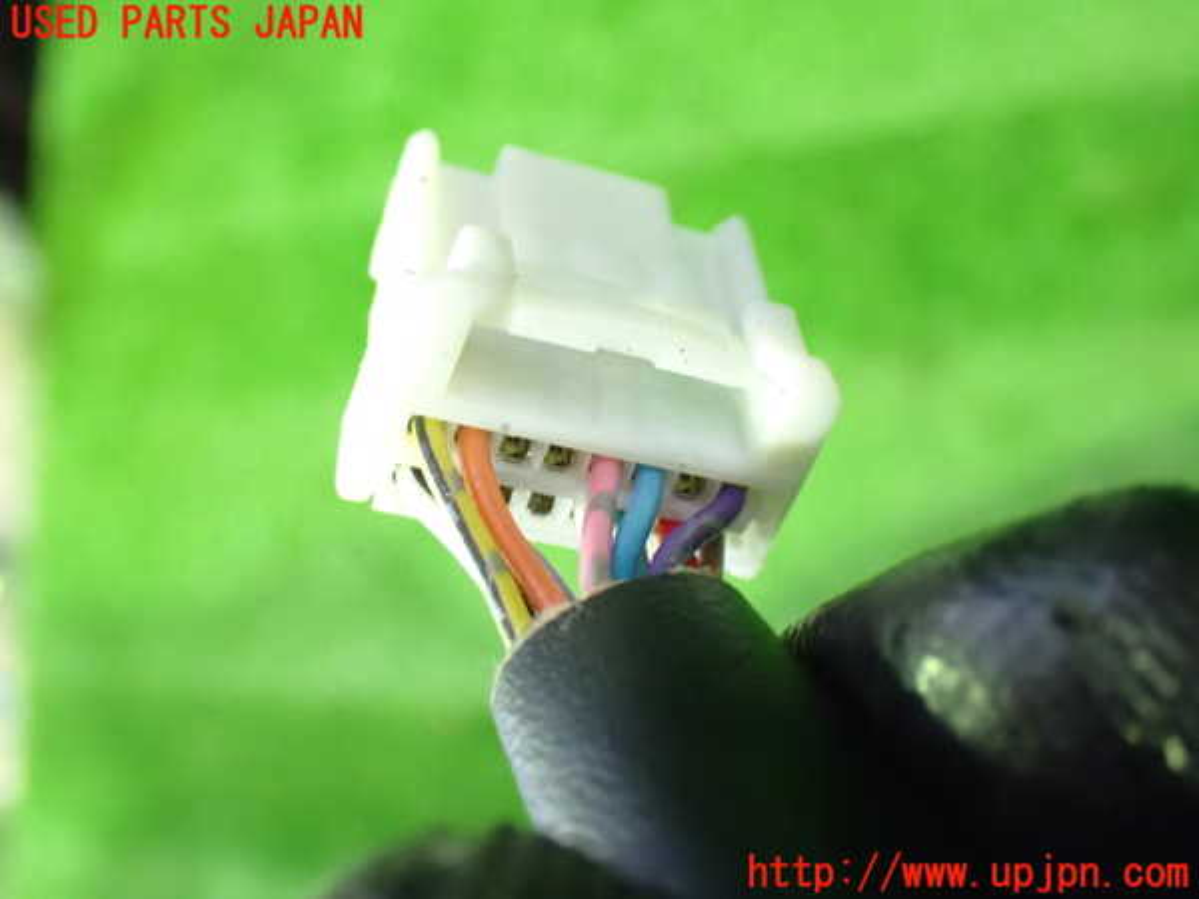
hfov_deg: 45.8
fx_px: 1420
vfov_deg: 35.1
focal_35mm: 41
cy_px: 450
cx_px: 600
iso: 1600
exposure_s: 1/30
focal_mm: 7.31
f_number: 2.8
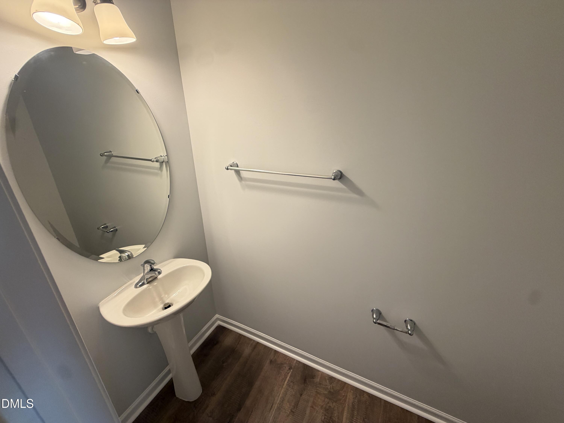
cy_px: 212
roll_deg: +0.5
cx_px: 282
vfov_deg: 85.7
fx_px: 228
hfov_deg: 102.1
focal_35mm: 14
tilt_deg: -22.0
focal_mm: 2.22
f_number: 2.2
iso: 200
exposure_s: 1/120
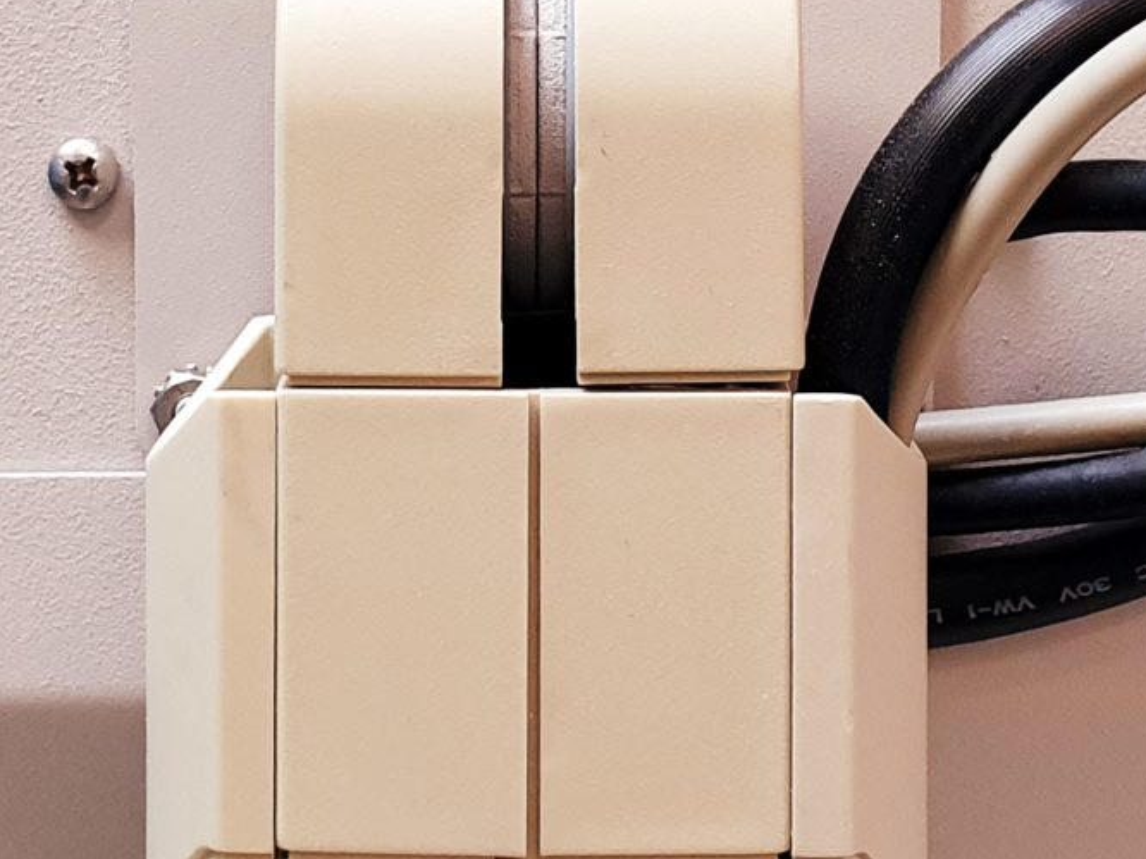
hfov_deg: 19.6
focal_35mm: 100
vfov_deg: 14.7
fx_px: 3309
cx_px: 564
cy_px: 172
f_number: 2.4
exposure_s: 1/50
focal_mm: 4.3
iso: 160
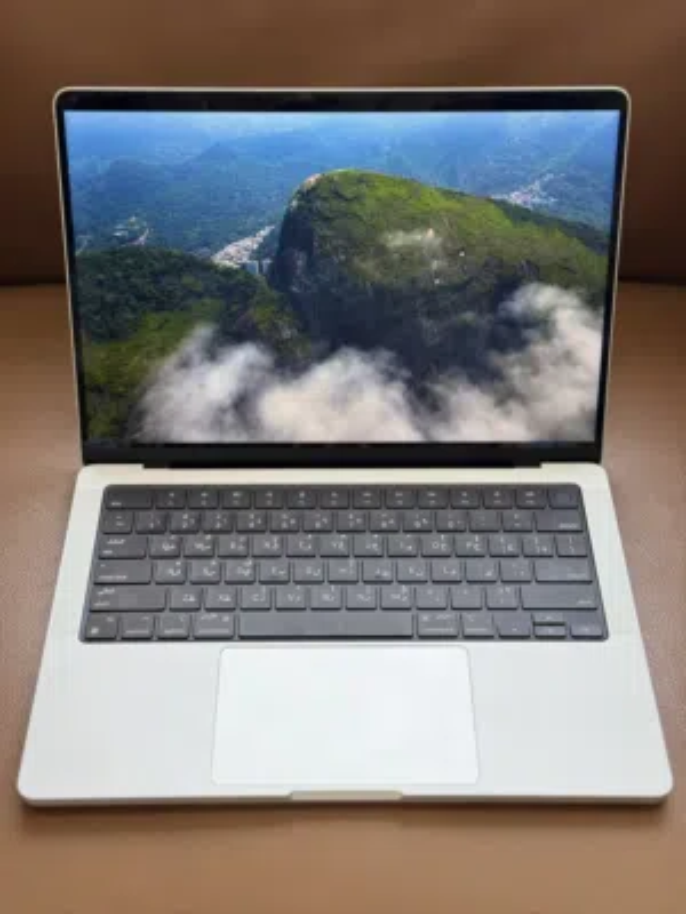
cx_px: 343
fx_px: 1268
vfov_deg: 39.7
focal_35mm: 48
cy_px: 457
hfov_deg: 30.3
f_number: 1.78
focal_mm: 6.76
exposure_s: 1/250
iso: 64
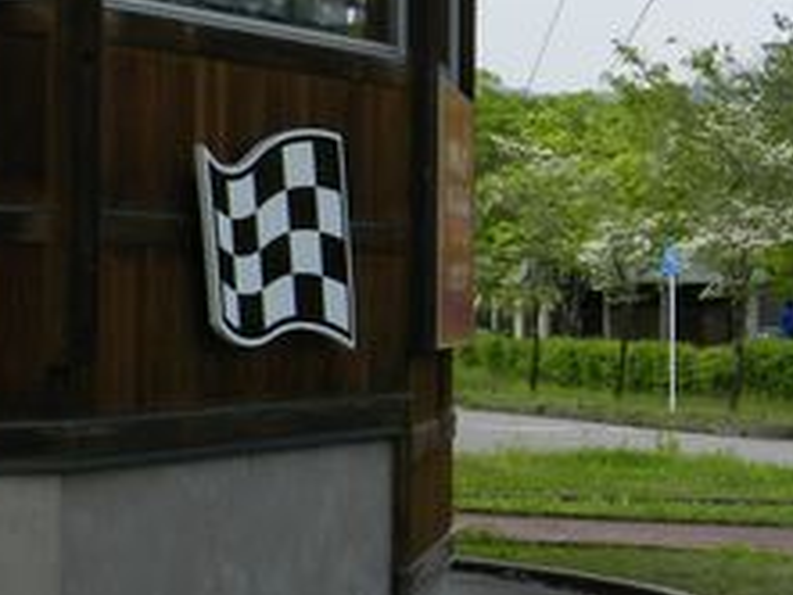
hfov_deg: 14.6
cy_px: 192
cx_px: 1059
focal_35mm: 129
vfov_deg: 11.5
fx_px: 2957
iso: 160
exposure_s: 1/800
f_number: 4.2
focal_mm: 8.1
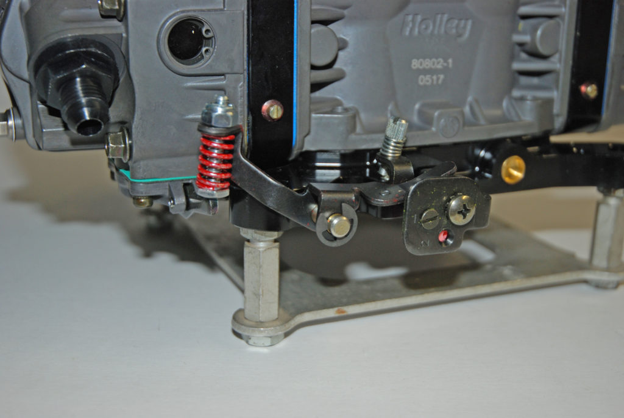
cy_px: 209
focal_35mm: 60
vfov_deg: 22.7
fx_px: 1041
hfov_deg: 33.4
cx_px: 312
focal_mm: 40
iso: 200
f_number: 4.5
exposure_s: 1/60
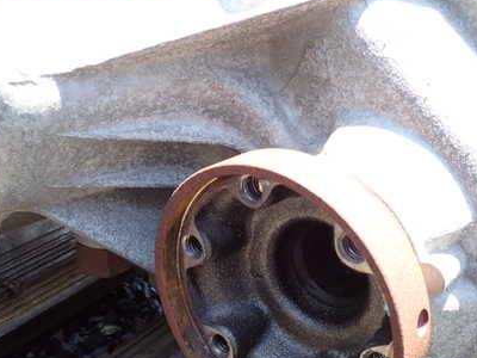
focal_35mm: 45
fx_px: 620
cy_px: 232
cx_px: 303
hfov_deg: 41.7
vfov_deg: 32.0
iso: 100
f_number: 3.2
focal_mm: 5.4
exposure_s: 1/125
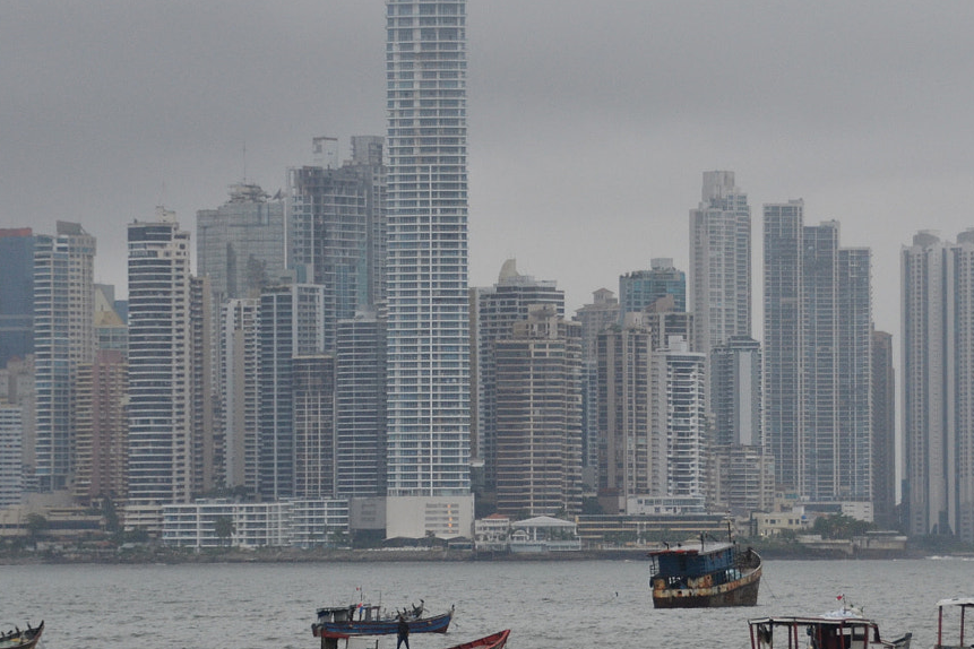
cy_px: 354
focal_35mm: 237
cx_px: 617
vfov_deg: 5.8
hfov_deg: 8.7
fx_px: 6410
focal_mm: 85
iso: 800
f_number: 5.6
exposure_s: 1/400
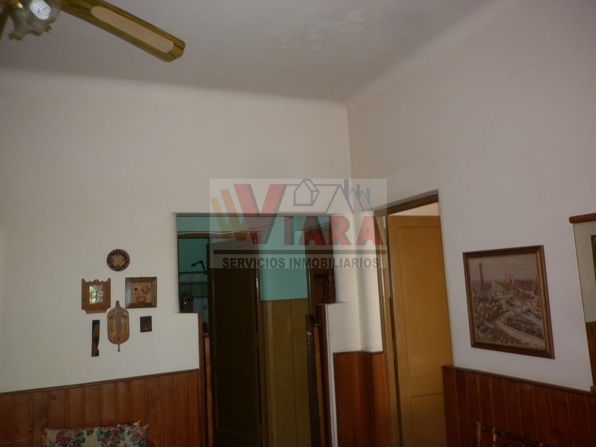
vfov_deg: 48.2
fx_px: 499
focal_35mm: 29
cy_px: 224
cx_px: 298
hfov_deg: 61.7
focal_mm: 5.3
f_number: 2.8
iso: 125
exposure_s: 1/30
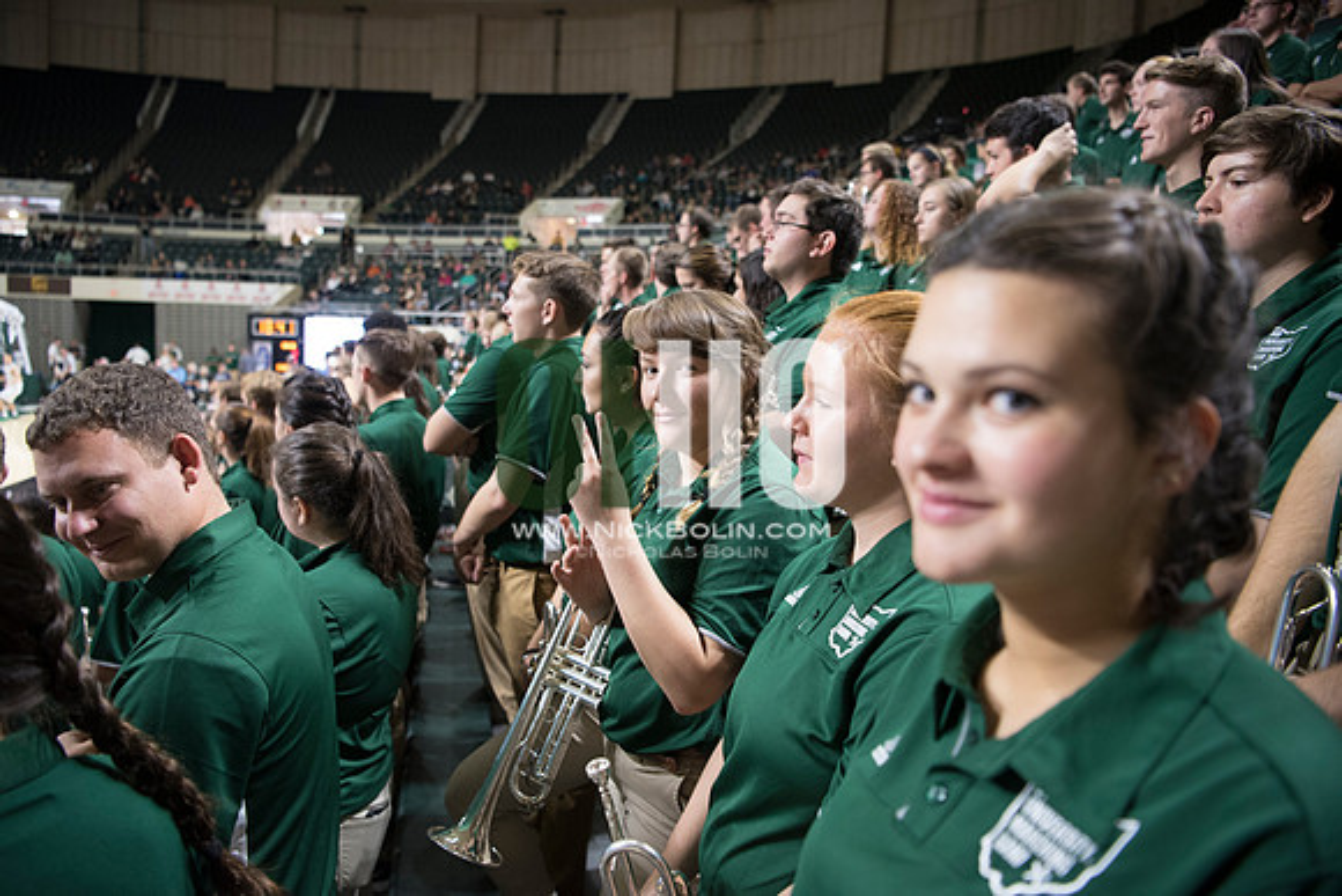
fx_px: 895
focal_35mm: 24
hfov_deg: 73.7
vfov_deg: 53.2
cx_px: 671
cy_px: 448
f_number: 2.8
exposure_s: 1/200
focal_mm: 24
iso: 2000
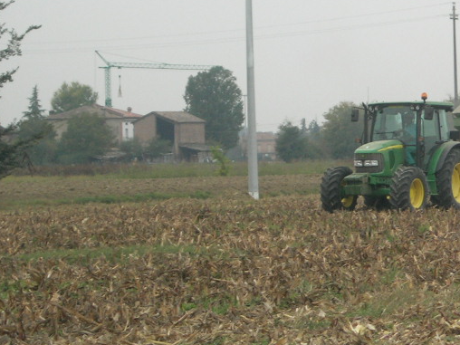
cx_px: 454
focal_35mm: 228
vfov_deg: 6.5
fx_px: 3030
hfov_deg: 8.6
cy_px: 189
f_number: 4.9
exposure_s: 1/249
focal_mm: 23.4
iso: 100
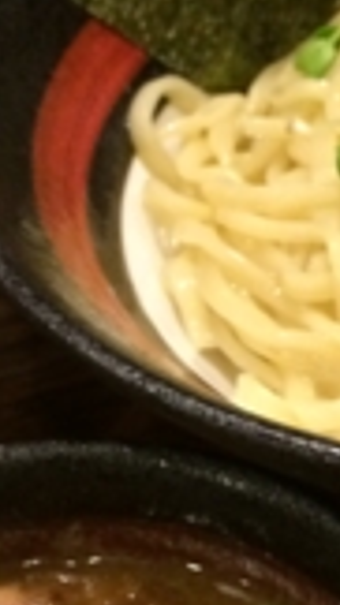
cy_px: 456
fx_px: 1412
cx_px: 269
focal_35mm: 88
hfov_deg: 13.7
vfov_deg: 23.9
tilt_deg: -46.8
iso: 320
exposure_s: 1/30
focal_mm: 4.15
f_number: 2.2
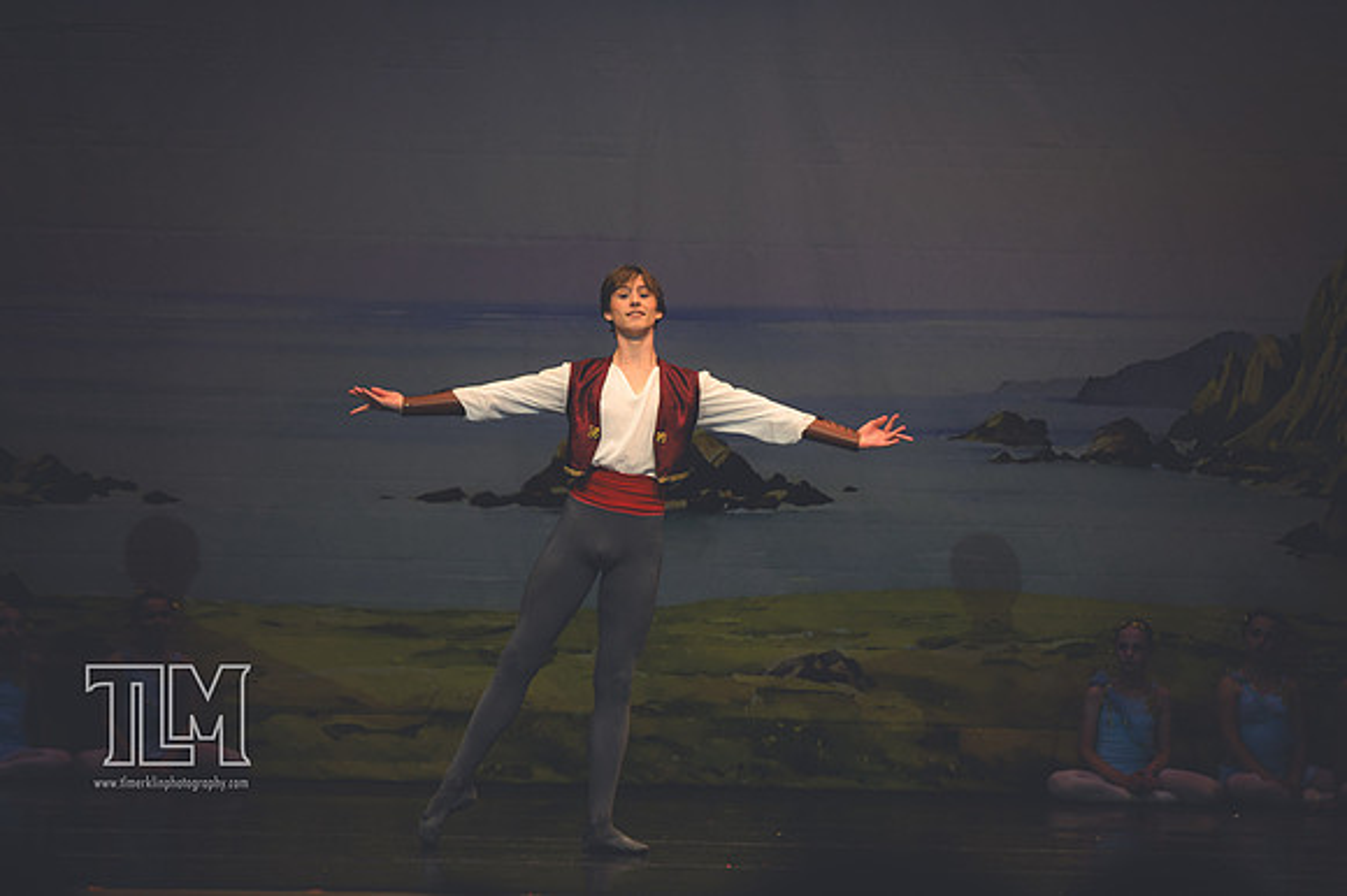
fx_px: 8975
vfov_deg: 5.7
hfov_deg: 8.6
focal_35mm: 240
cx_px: 674
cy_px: 448
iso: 450
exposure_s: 1/500
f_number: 2.8
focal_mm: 160
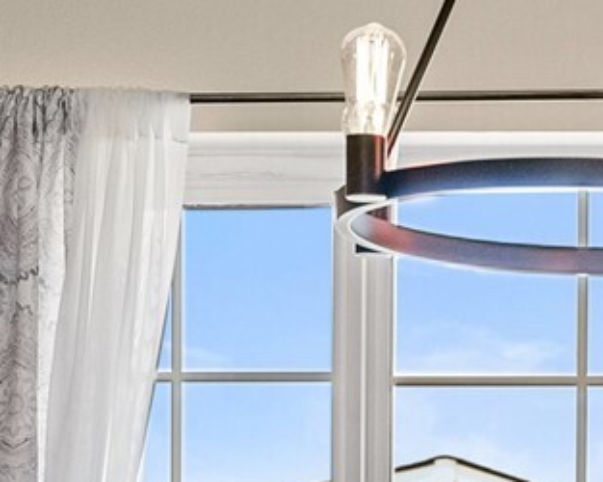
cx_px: 851
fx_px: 3264
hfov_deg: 10.3
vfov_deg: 8.2
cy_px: 783
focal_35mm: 183
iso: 400
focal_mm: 36
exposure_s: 1/125
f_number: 4
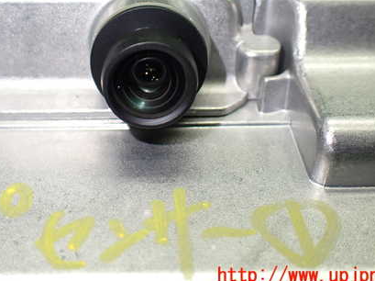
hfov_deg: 40.3
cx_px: 149
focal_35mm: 47
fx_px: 509
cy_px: 81
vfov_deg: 30.5
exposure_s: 1/125
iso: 250
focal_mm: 5.79
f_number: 2.4
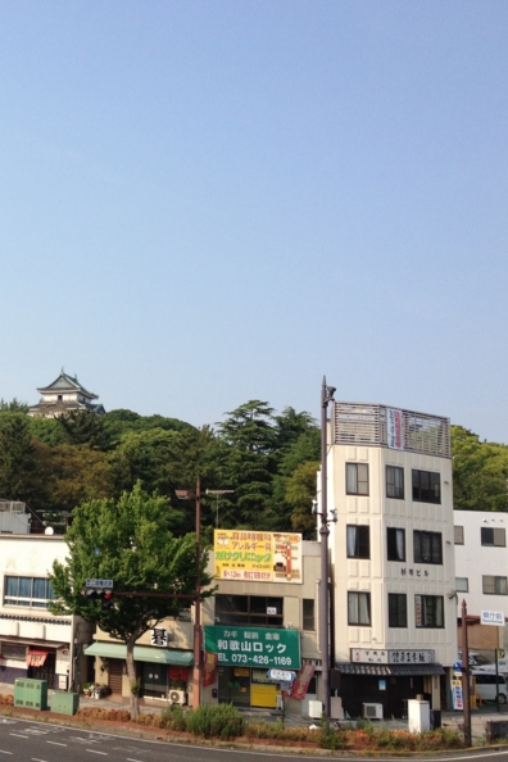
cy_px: 378
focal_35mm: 49
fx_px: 1037
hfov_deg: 26.3
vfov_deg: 40.3
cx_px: 23
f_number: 2.4
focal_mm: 4.28
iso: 64
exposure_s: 1/1577
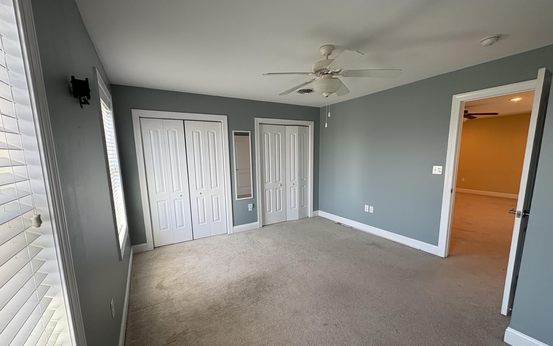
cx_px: 276
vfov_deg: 74.6
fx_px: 226
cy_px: 189
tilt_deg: -8.6
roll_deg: +1.2
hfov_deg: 101.5
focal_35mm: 15
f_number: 2.2
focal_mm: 2.22
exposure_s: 1/99
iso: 100
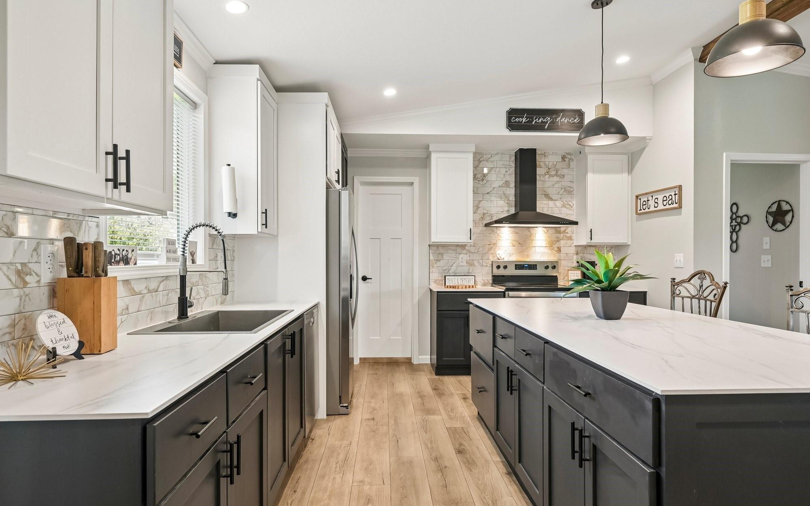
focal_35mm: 20
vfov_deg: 59.6
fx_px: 441
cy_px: 271
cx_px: 397
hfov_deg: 85.1
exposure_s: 1/8
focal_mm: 19
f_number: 9
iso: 250
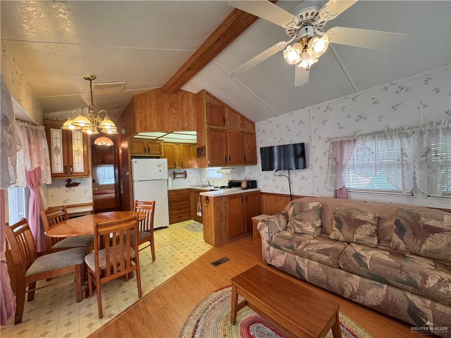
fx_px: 182
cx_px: 226
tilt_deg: -0.8
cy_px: 169
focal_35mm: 14
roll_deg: +2.3
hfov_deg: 102.1
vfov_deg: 85.7
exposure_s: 1/120
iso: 200
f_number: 2.2
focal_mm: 2.22
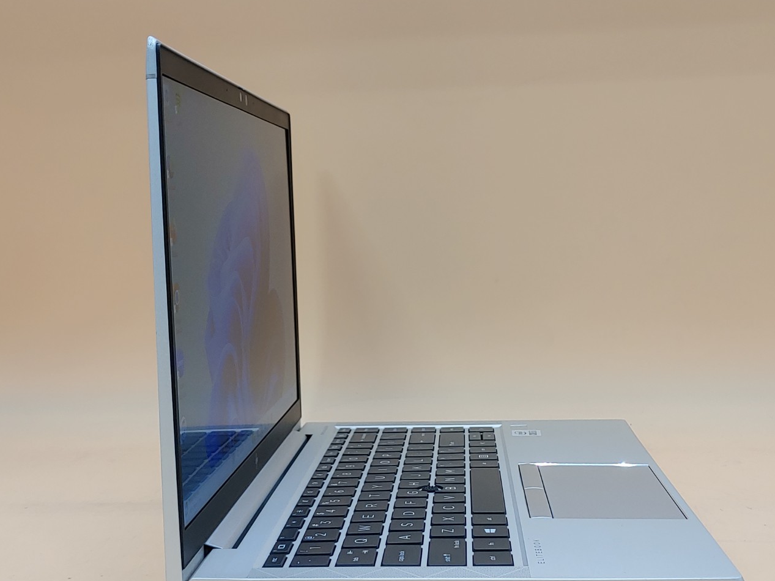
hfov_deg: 38.2
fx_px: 1119
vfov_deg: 29.1
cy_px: 327
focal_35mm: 50
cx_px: 426
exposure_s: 1/62
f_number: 1.8
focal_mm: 4.36
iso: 50
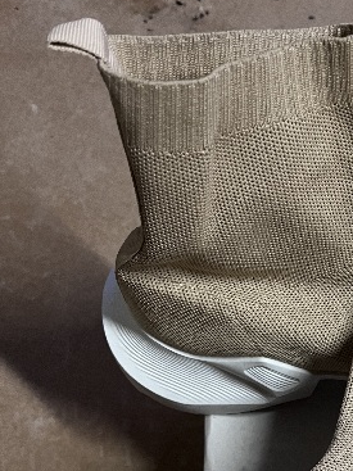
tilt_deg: -76.2
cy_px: 443
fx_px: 694
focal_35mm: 51
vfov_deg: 34.9
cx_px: 345
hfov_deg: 27.1
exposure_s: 1/50
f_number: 1.6
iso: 320
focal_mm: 5.1
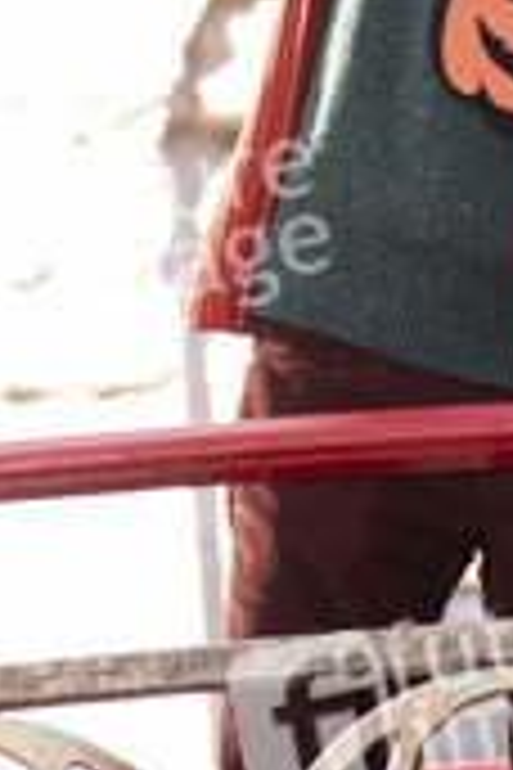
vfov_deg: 7.3
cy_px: 23
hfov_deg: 4.9
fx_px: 5985
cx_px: 590
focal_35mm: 280
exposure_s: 1/200
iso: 250
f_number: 4
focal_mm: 120
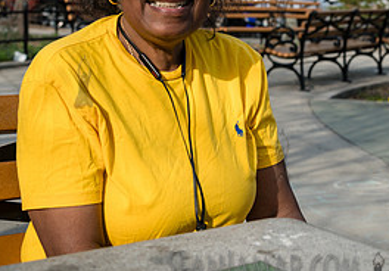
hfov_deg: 24.4
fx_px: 888
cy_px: 7
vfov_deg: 17.0
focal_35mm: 81
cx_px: 306
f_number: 4.5
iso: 200
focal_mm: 35
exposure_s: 1/1250
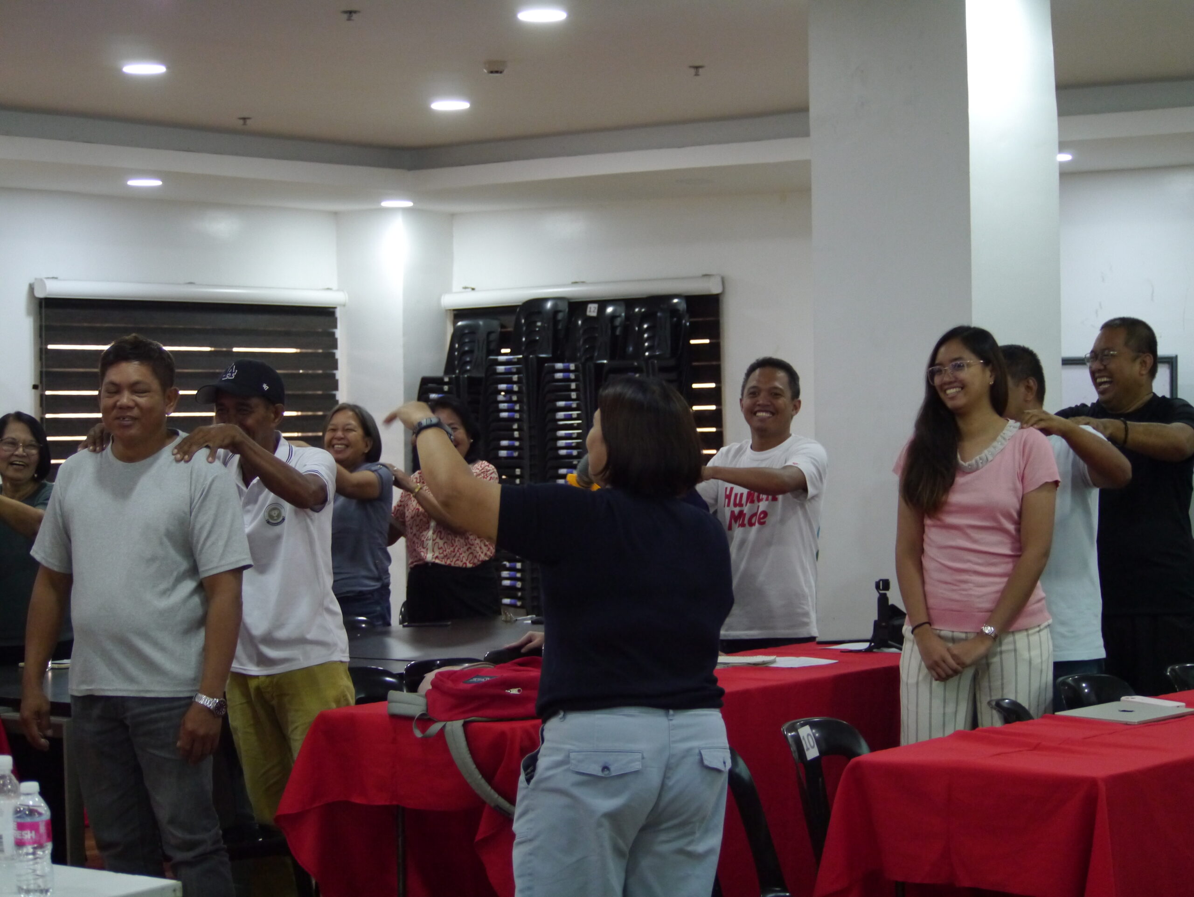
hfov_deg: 24.4
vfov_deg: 18.4
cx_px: 597
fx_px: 2760
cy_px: 448
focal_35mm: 80
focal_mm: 40
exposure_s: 1/80
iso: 1600
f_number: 4
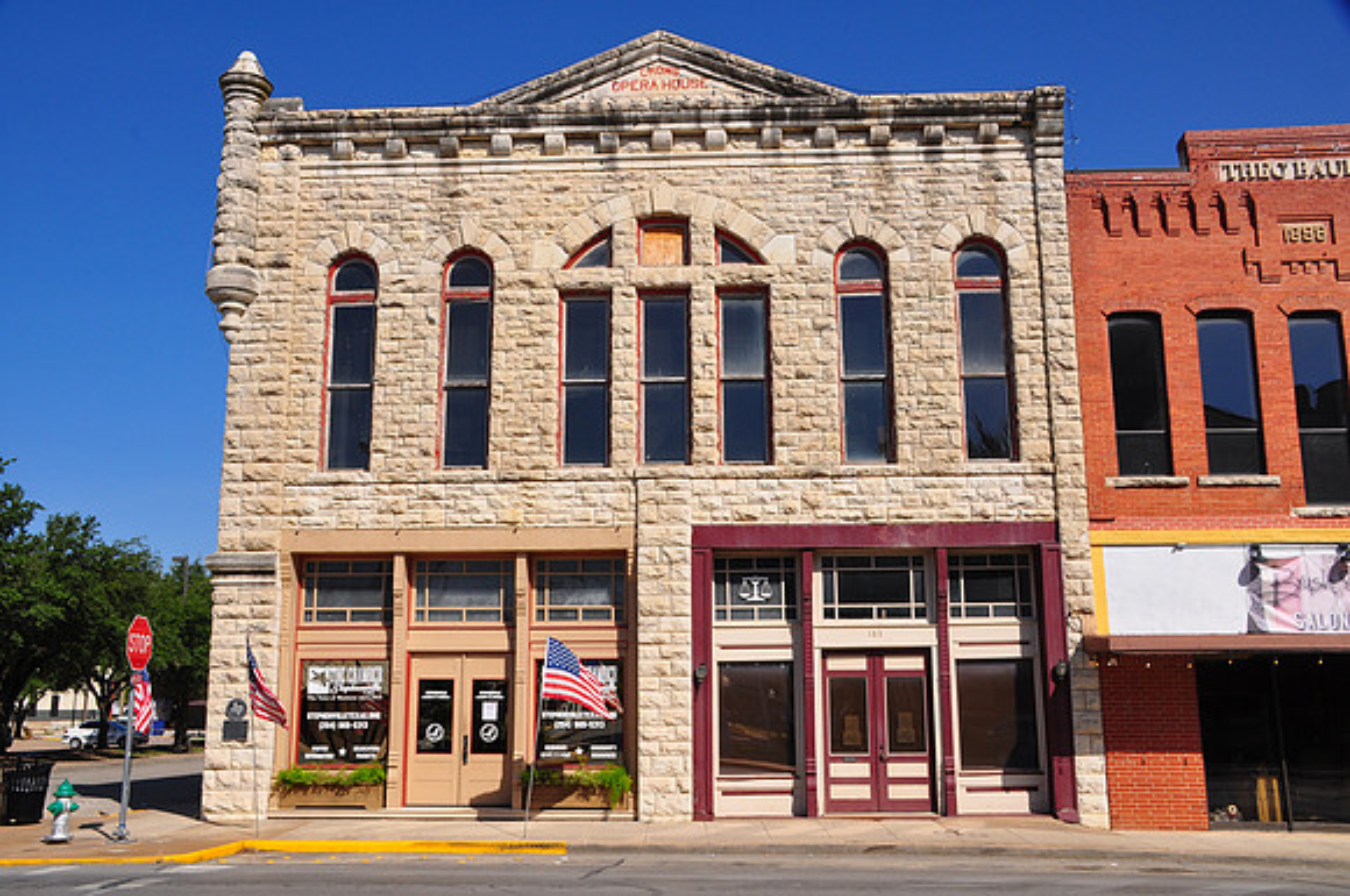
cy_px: 448
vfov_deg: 39.9
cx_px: 675
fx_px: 1236
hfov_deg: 57.3
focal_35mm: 33
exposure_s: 1/160
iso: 200
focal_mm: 22
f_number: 18
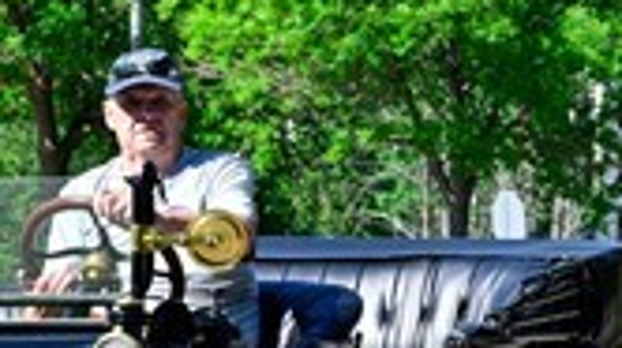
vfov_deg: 4.2
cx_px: -15
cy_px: 458
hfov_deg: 7.5
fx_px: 4745
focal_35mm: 288
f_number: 8
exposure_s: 1/500
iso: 280
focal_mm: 76
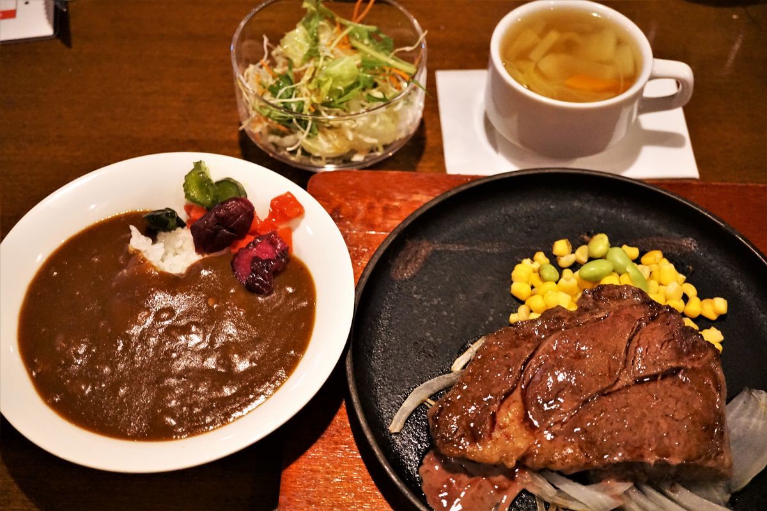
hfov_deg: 43.6
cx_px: 384
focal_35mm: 45
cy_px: 256
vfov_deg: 29.9
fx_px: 959
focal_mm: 30
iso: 3200
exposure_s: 1/125
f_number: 3.5
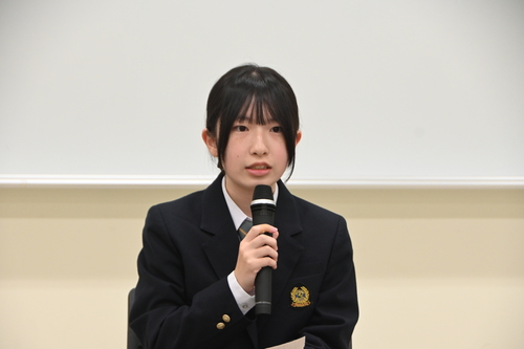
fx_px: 2073
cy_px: 174
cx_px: 262
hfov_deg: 14.4
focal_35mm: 142
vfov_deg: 9.6
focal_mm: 95
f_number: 5.3
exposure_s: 1/125
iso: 1600
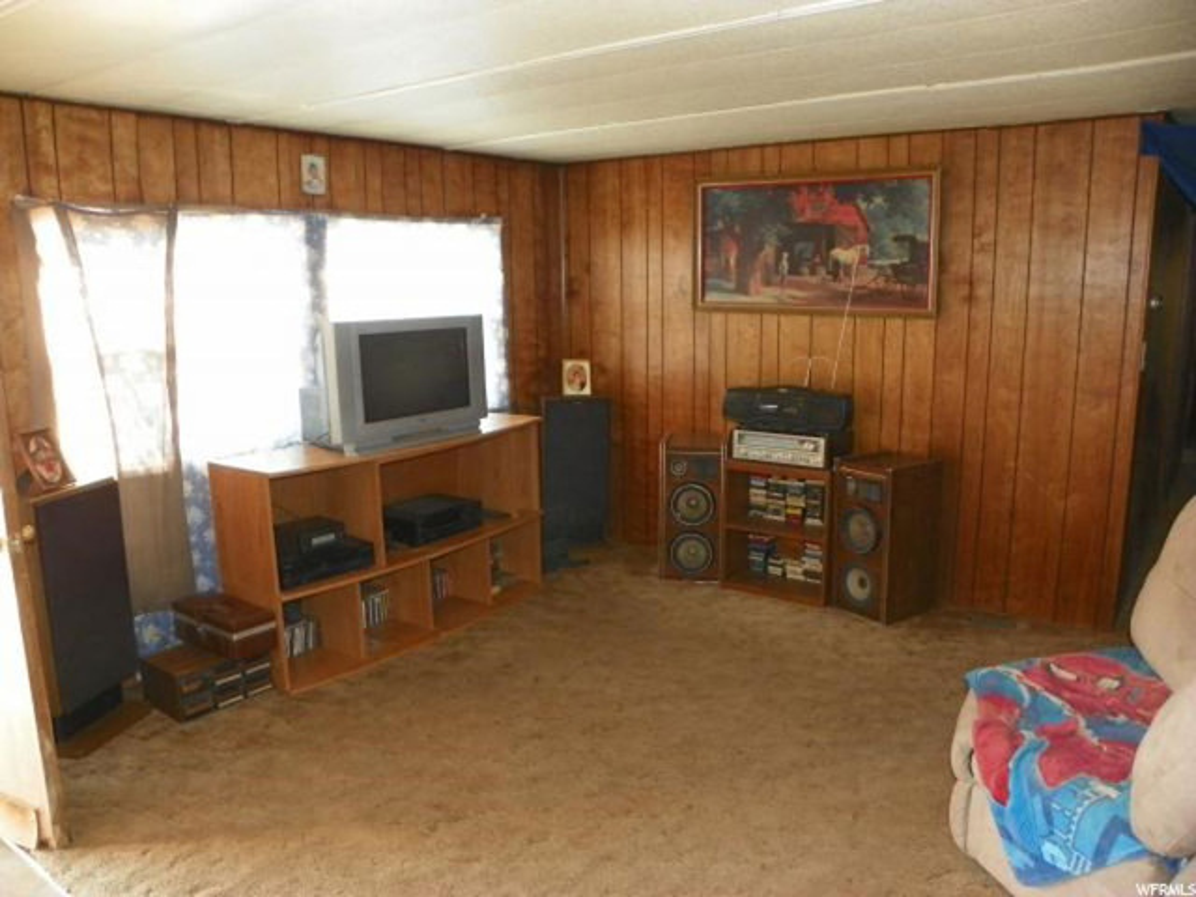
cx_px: 598
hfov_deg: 67.3
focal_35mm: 26
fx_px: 898
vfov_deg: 53.1
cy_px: 448
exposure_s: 1/30
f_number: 2.8
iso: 200
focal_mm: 4.6
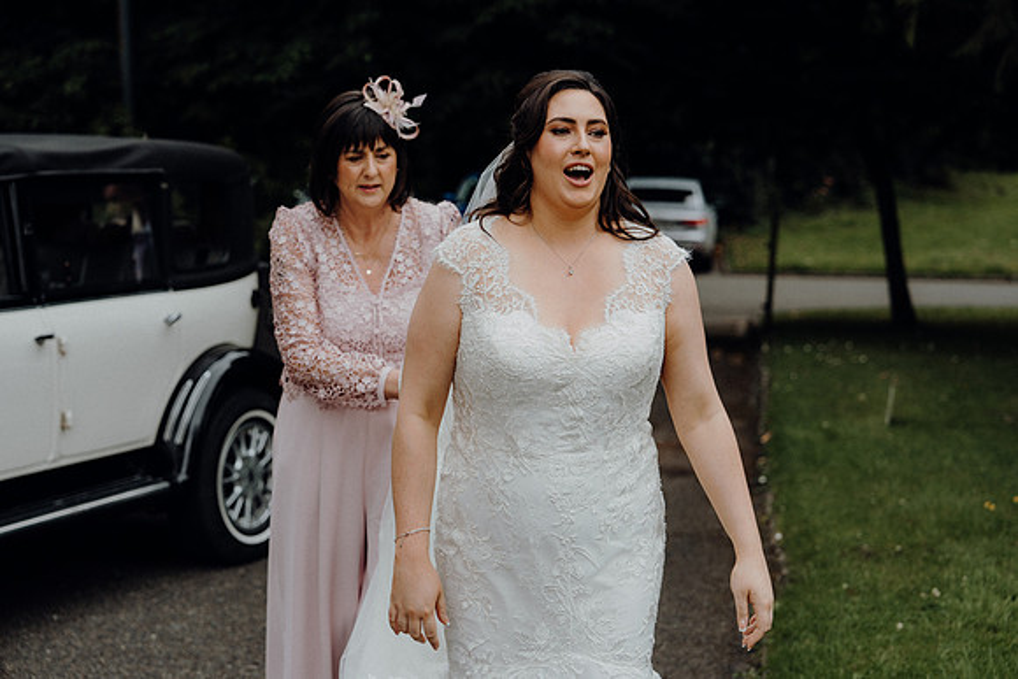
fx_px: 1980
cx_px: 509
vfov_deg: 19.5
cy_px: 340
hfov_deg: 28.8
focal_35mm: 70
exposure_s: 1/200
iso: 250
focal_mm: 70
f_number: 3.5
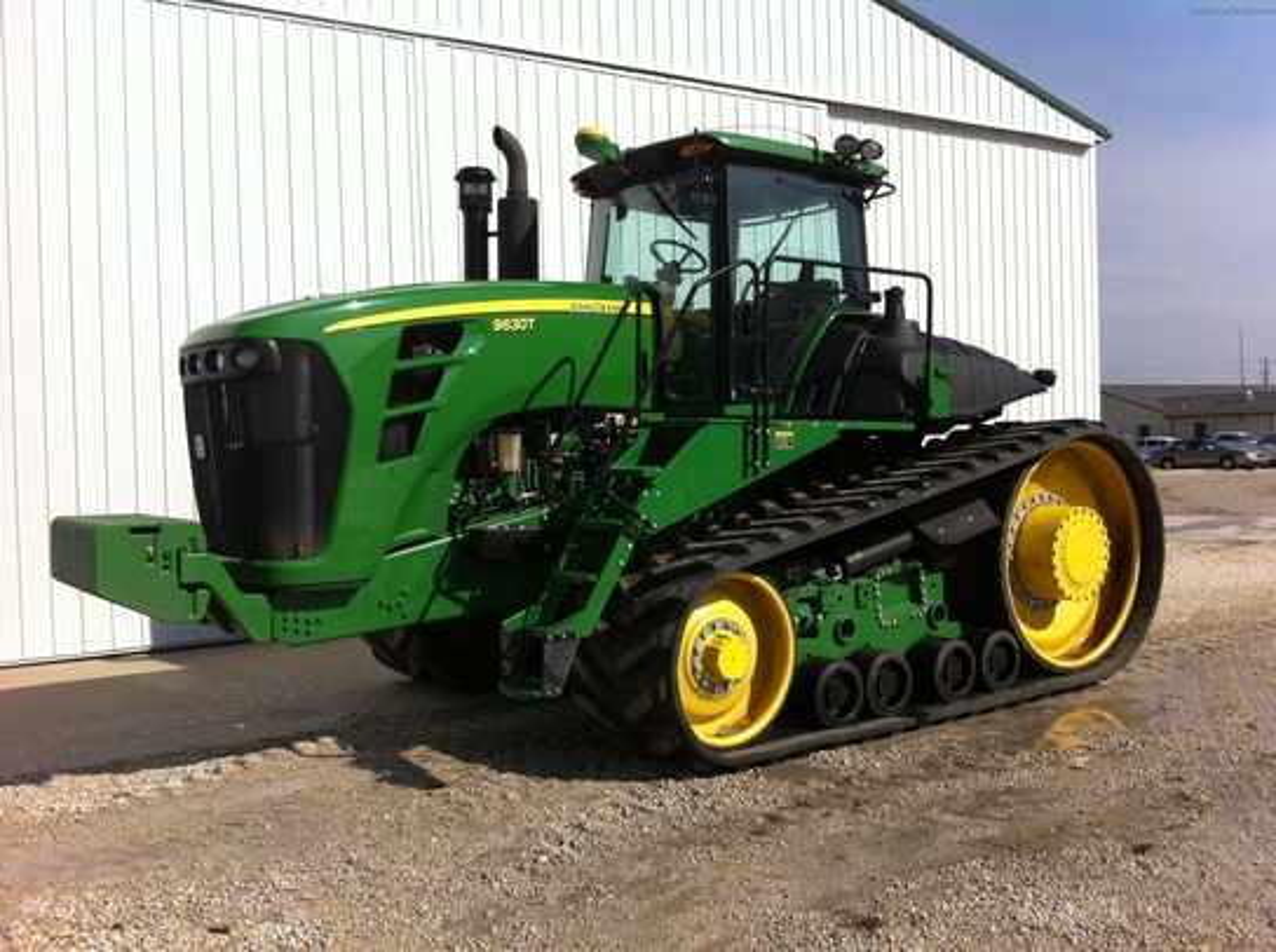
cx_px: 638
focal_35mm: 35
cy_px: 476
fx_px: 1288
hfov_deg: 52.7
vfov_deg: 40.6
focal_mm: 3.85
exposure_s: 1/2155
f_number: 2.8
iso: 80
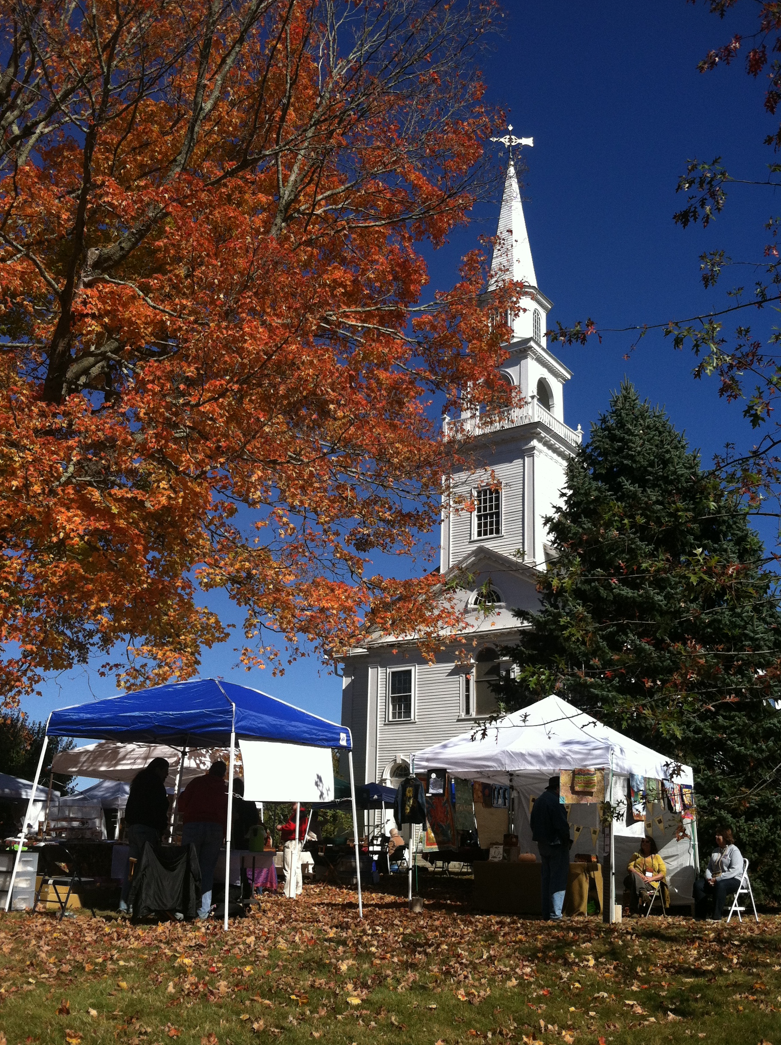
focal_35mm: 37
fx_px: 1116
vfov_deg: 50.2
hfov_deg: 38.6
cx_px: 380
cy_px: 516
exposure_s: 1/1429
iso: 80
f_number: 2.8
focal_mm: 3.85
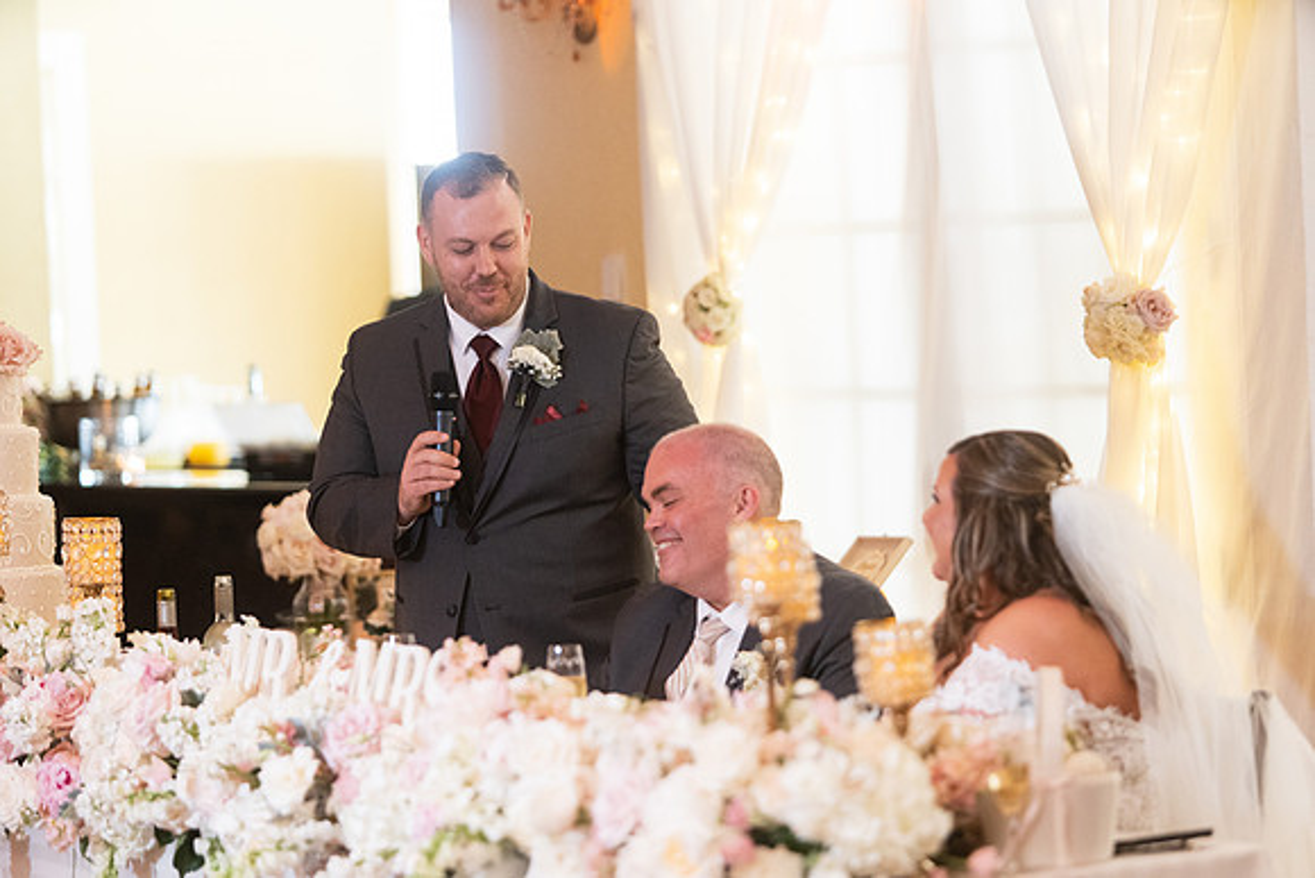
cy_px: 439
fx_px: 5298
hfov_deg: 14.2
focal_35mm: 145
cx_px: 658
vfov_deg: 9.5
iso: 4000
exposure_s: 1/200
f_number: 2.8
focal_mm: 145
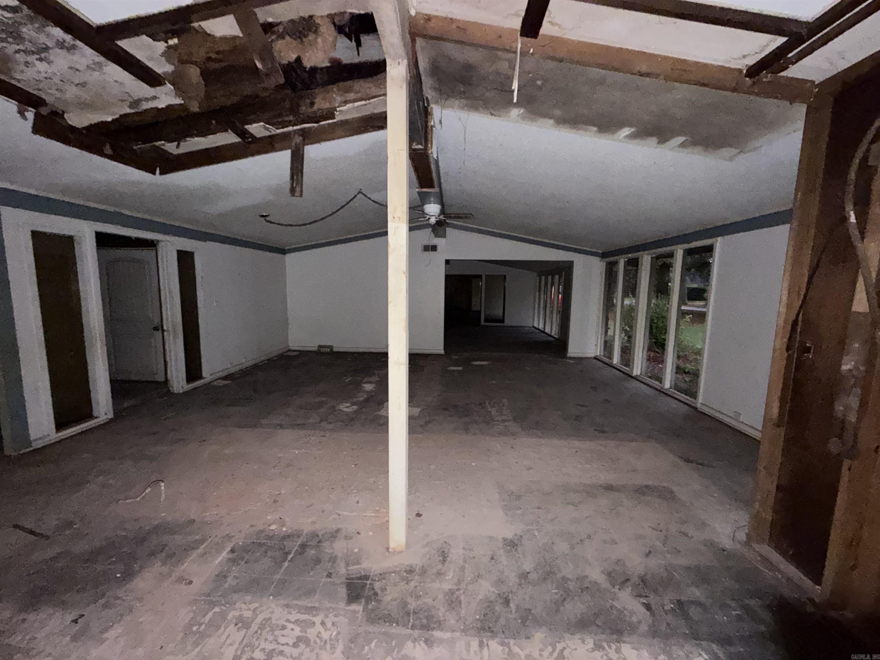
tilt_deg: -7.3
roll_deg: -0.7
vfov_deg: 85.7
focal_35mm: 14
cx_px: 440
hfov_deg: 102.1
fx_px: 356
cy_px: 330
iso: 800
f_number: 2.2
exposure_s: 1/16
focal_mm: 2.22
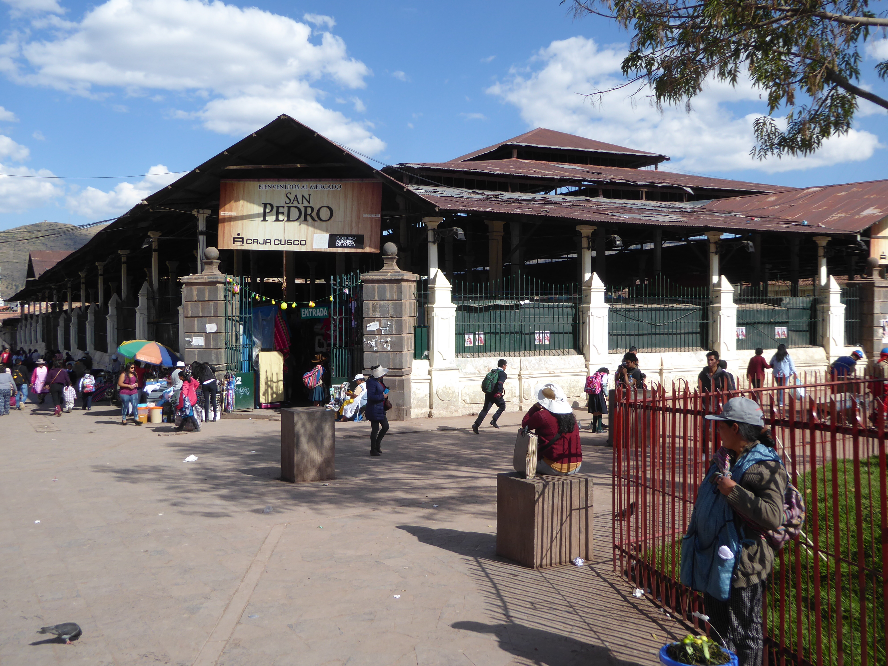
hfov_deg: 51.4
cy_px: 333
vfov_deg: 39.7
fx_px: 924
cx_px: 444
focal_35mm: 36
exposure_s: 1/640
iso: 80
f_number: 3.7
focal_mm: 6.3
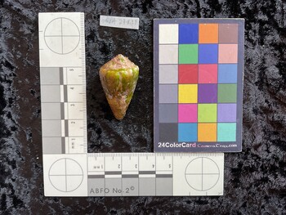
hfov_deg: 61.6
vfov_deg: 48.3
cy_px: 108
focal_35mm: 29
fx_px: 240
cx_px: 143
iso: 50
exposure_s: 1/120
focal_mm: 3
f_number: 1.8
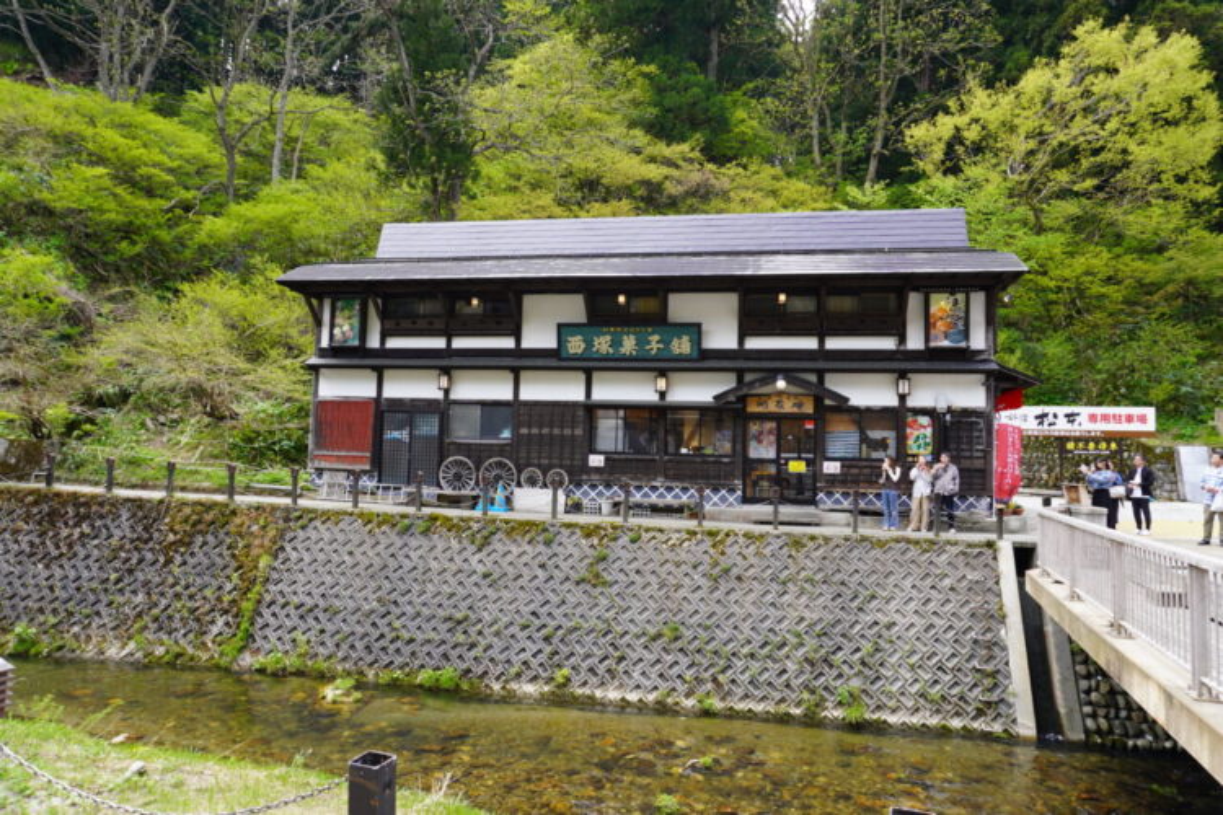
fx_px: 815
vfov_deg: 53.1
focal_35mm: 24
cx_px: 612
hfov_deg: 73.7
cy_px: 408
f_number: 6.3
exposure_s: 1/100
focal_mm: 16
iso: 100
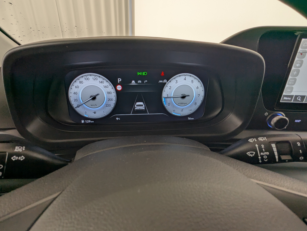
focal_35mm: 17
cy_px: 118
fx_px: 151
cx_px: 146
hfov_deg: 90.9
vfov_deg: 74.9
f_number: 2.2
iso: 53
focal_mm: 2.35
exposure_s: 1/101
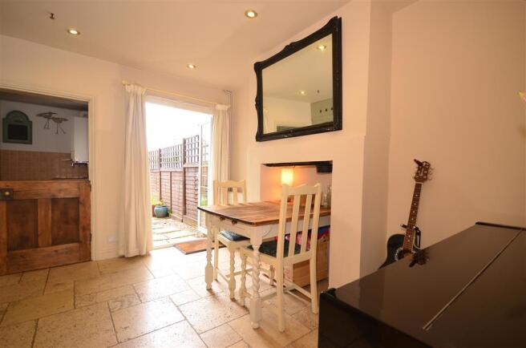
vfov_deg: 77.0
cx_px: 263
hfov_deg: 100.5
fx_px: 219
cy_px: 174
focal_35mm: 15
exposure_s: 1/15
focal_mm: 10
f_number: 4
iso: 200
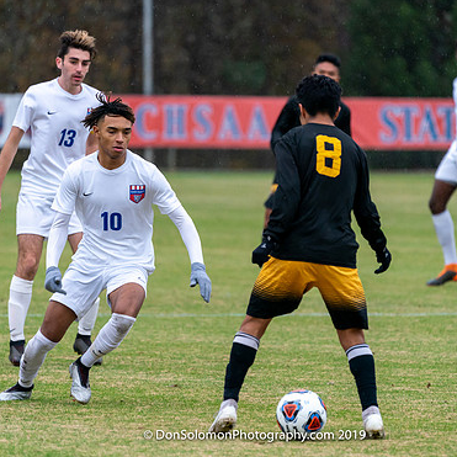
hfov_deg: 3.4
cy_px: 225
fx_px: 7588
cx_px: 255
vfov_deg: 3.4
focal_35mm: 508
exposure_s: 1/800
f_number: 5.6
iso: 2500
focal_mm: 382
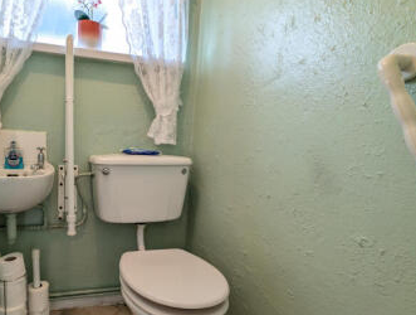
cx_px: 126
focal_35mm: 21
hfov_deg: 75.3
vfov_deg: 63.4
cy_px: 178
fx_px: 253
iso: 53
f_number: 1.95
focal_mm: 2.23
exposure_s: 1/33.3
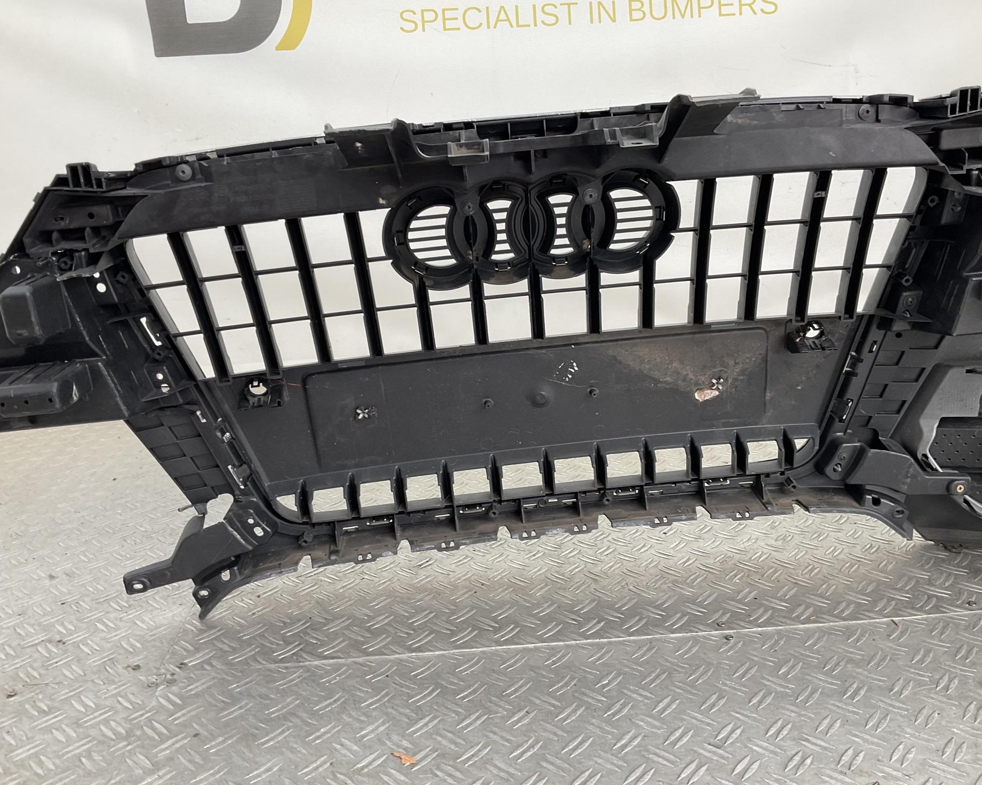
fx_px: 901
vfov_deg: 47.1
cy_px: 383
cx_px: 513
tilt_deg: -15.8
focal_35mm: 31
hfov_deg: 57.2
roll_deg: +1.4
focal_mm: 3
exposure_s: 1/100
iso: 25
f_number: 1.8
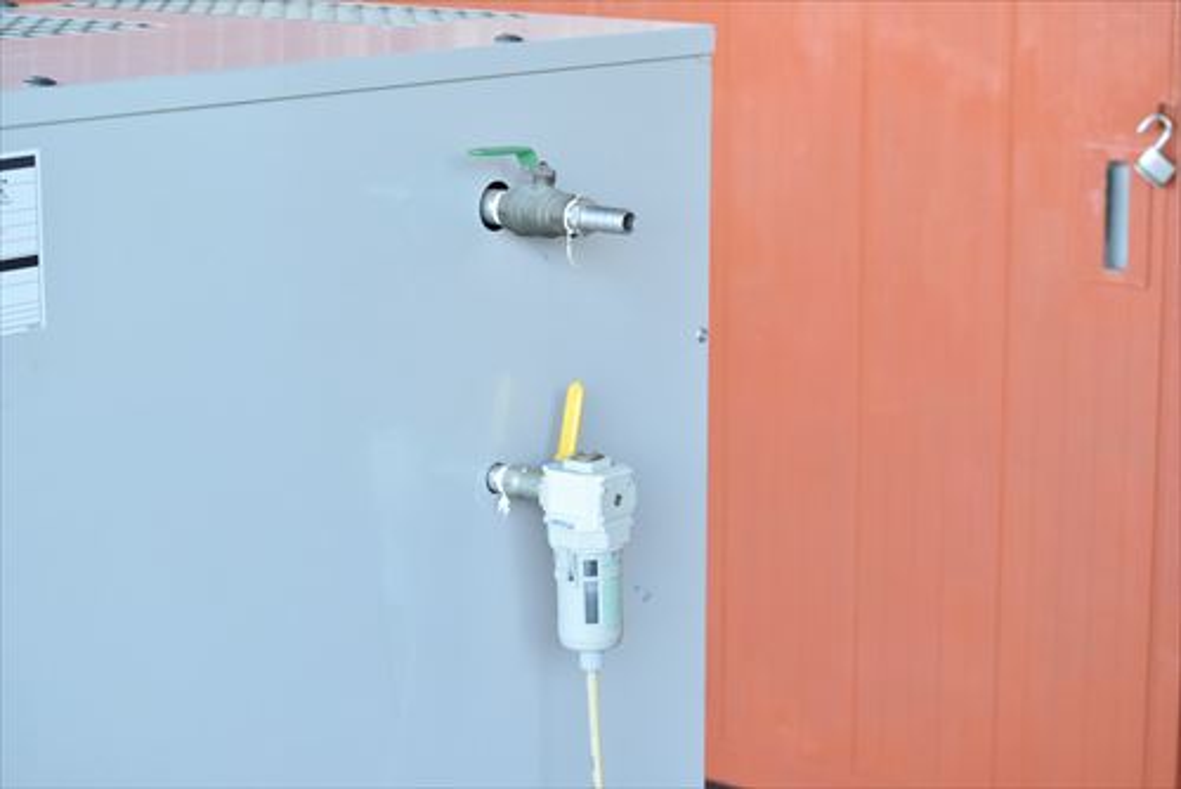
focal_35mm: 82
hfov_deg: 24.6
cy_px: 394
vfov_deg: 16.6
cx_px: 590
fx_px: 2708
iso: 1250
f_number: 6.3
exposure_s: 1/40
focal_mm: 55
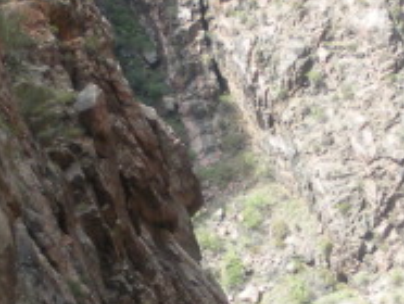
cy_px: 263
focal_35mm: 198
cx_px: 393
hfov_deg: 9.9
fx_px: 2314
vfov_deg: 7.5
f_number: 3.5
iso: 64
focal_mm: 6.3
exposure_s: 1/130
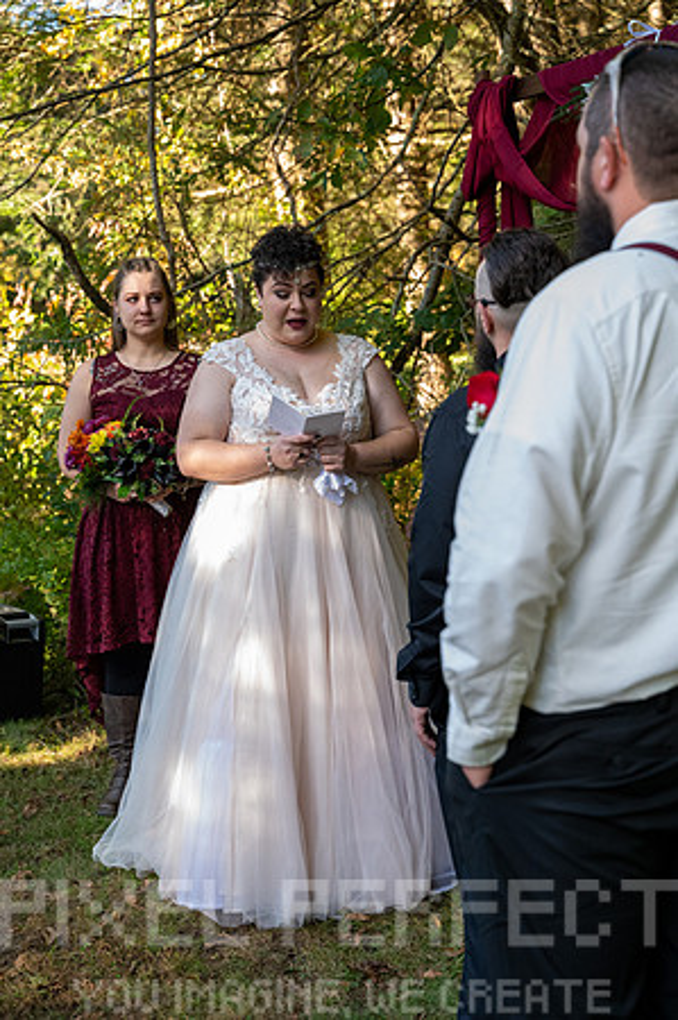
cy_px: 510
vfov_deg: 34.5
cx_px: 339
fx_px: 1642
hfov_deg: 23.3
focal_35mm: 58
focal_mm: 58
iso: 6400
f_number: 4
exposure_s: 1/2500
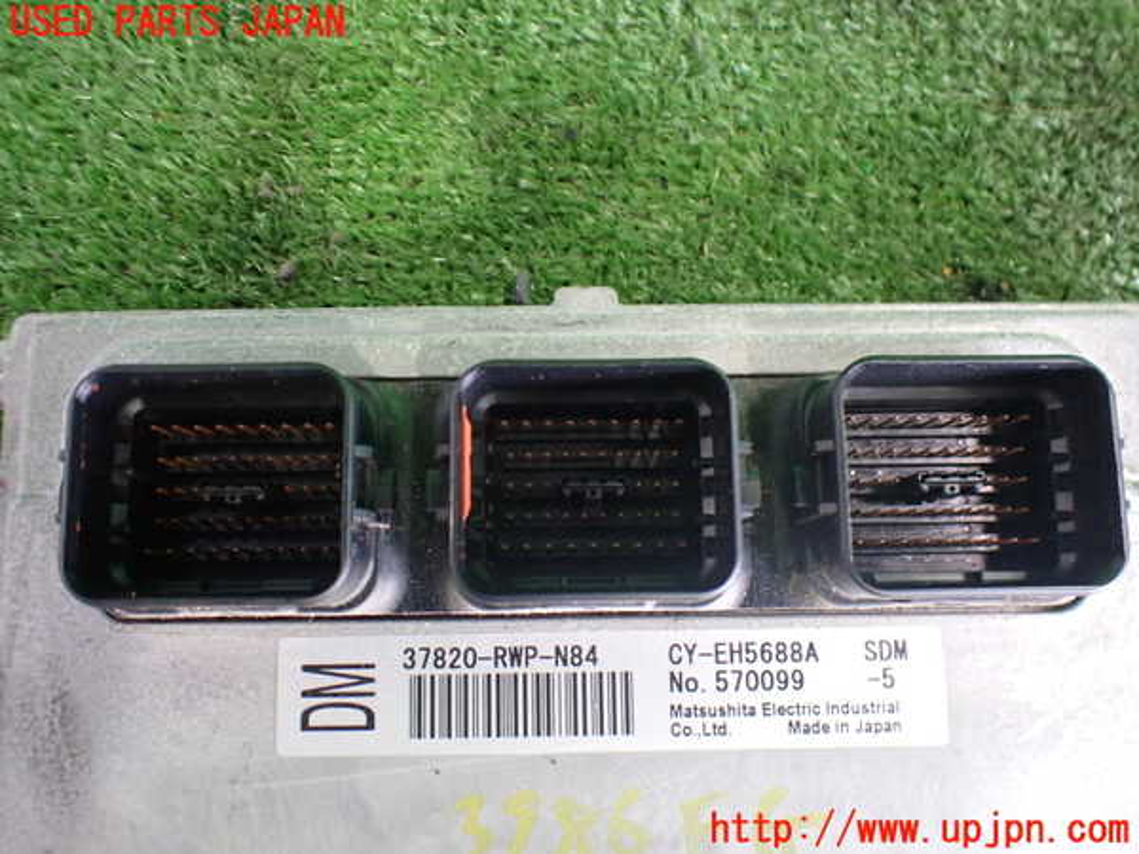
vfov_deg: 46.8
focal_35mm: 30
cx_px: 570
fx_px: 987
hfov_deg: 60.0
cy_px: 427
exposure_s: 1/50
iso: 800
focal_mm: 5.4
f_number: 2.3
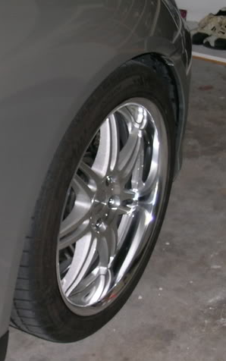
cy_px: 161
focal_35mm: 89
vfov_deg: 23.3
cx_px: 23
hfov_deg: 14.6
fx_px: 876
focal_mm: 10.3
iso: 50
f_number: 3.4
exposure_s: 1/60.1
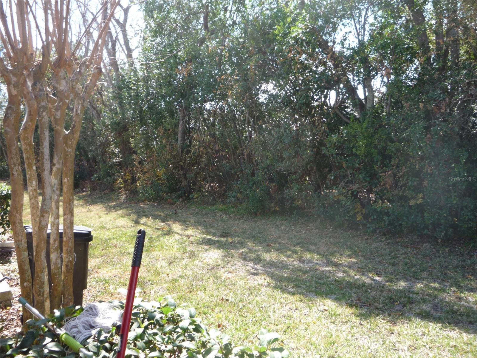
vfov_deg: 46.8
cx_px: 238
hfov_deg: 60.0
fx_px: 413
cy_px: 179
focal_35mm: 30
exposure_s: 1/100
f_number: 4
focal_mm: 5.2
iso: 100
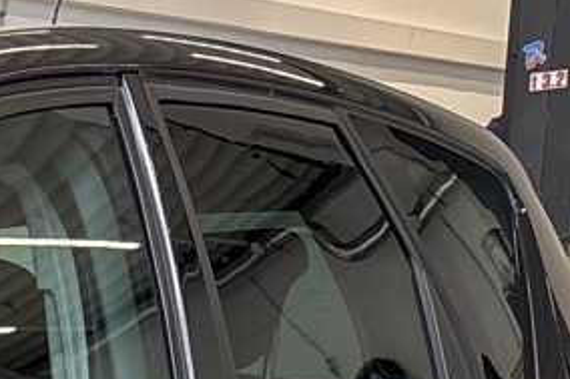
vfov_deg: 6.5
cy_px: 1299
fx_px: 2896
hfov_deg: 9.5
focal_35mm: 183
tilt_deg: -16.5
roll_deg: +3.9
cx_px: -969
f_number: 1.6
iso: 50
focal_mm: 5.96
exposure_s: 1/99
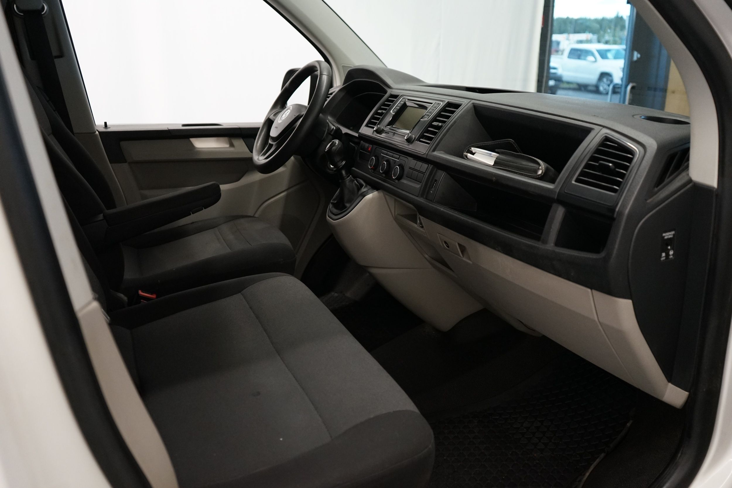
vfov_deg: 45.0
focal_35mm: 29
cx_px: 366
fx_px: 590
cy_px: 244
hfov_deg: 63.7
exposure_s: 1/160
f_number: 3.5
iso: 2000
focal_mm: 29
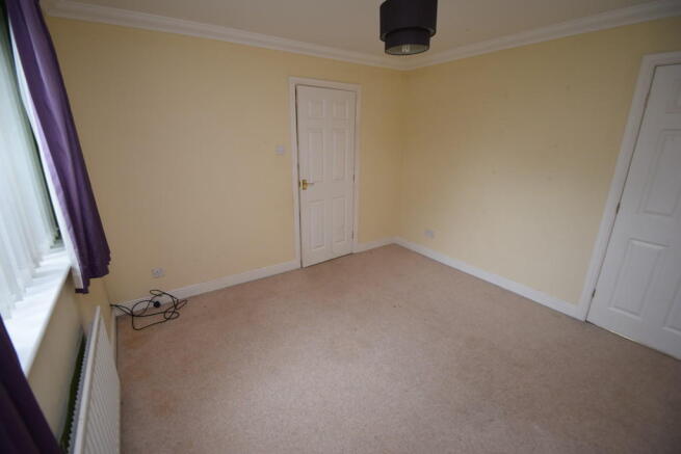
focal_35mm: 15
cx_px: 340
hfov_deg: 100.4
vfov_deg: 77.4
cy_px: 227
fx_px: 284
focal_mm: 10
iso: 800
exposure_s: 1/60
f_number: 3.5
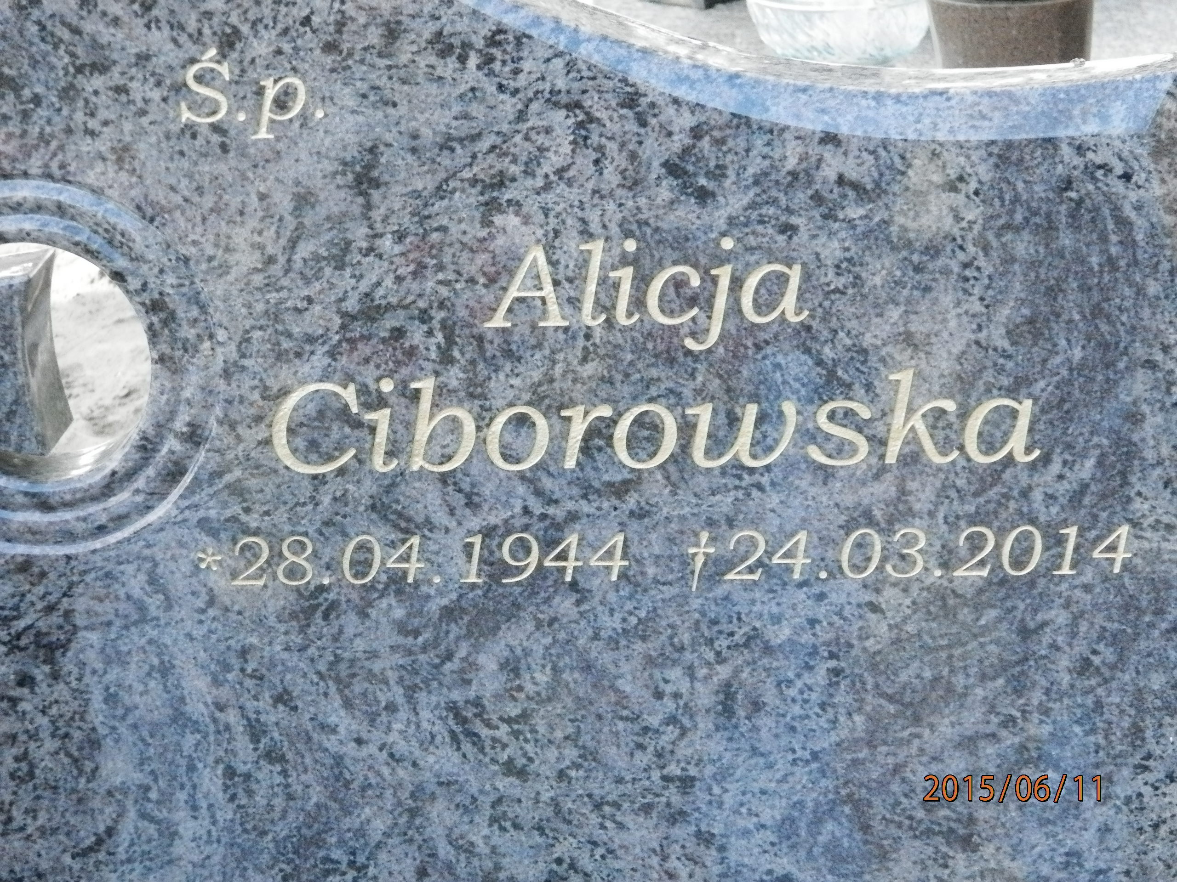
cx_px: 588
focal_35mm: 132
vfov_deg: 11.2
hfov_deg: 14.9
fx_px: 4488
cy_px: 441
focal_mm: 23.6
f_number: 4.7
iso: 1000
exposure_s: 1/320
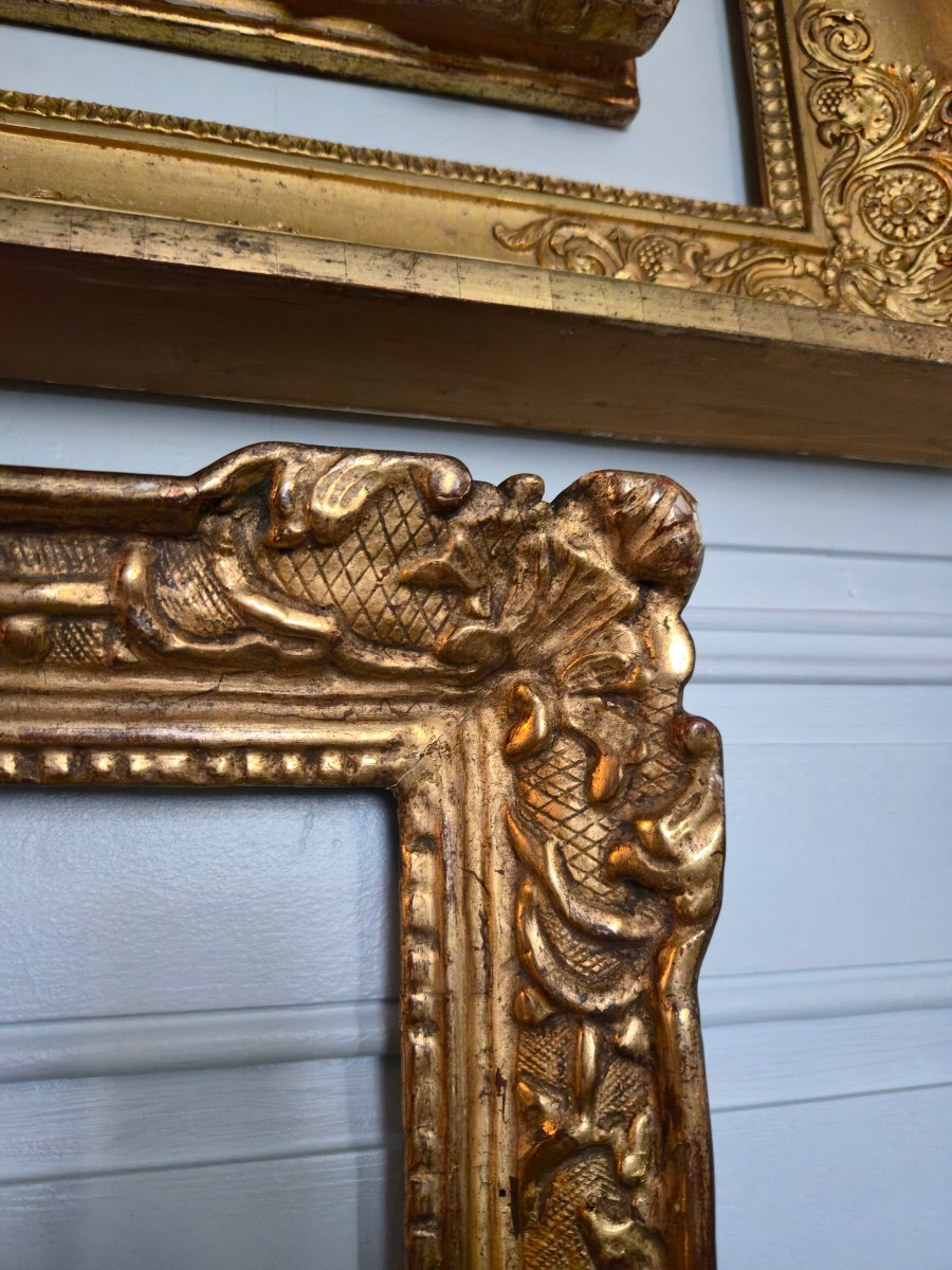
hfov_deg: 58.9
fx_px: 843
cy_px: 635
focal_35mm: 23
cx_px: 476
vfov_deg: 73.9
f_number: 1.8
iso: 800
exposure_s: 1/50
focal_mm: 5.4
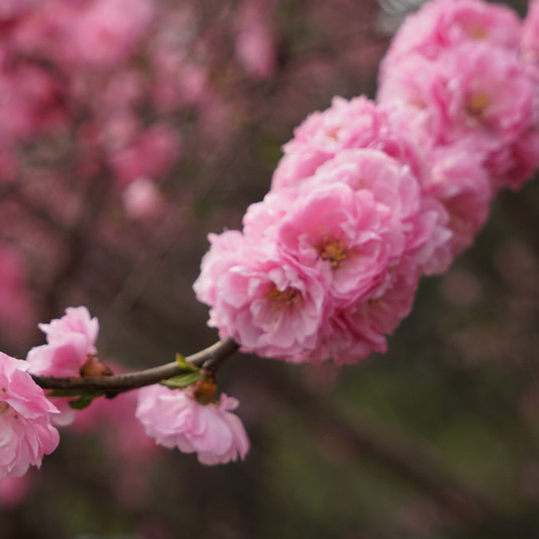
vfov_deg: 19.1
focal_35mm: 91
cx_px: 12
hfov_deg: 18.6
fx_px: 1603
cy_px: 200
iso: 100
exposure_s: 1/250
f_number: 5.6
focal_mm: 45
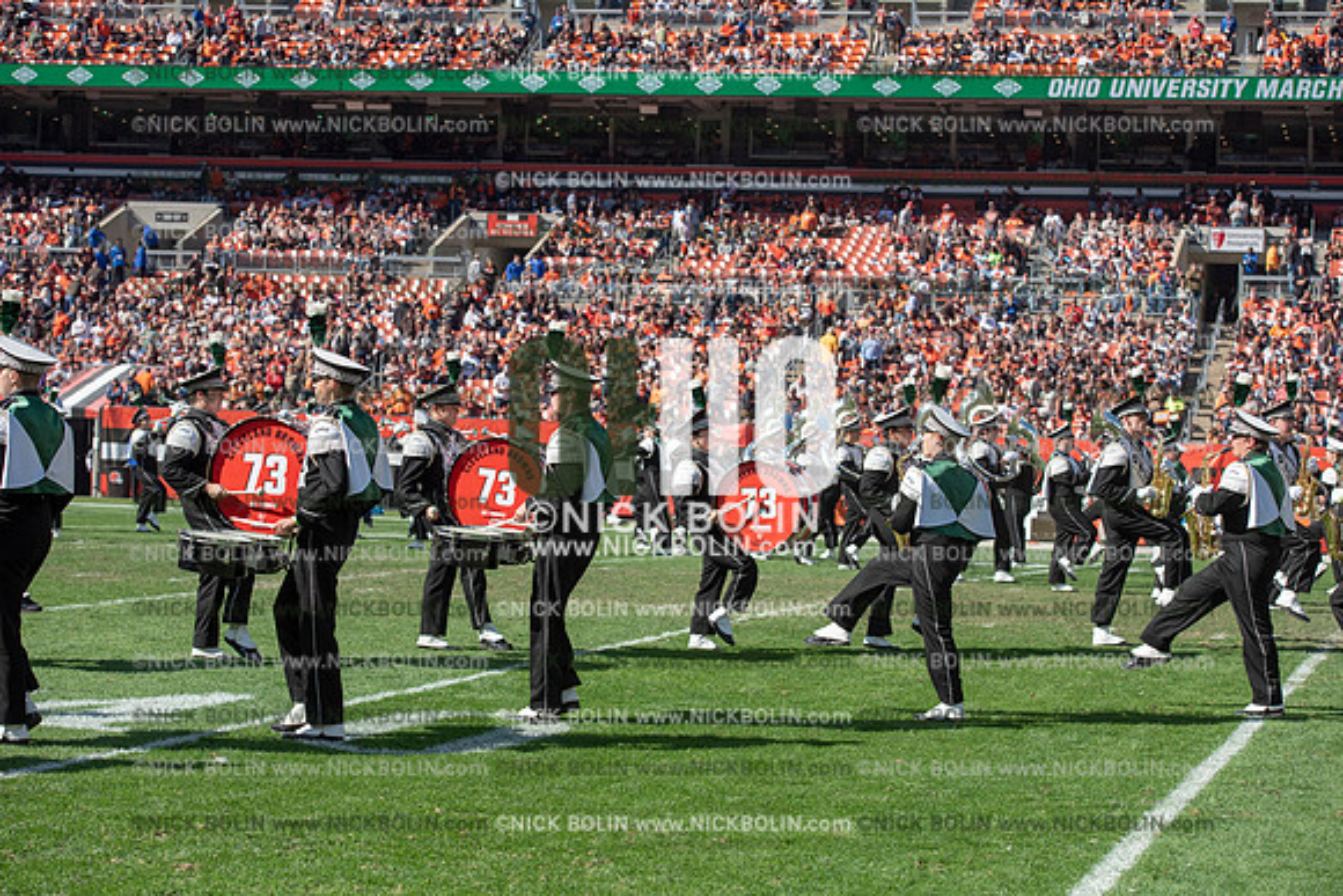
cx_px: 672
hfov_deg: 28.8
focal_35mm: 70
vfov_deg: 19.5
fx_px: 2612
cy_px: 448
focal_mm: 70
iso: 400
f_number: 5
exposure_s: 1/2000
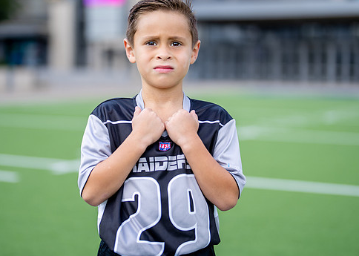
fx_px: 744
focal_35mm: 73
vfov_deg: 19.5
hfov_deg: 27.1
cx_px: 170
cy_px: 103
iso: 100
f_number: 1.2
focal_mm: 50
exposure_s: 1/1600
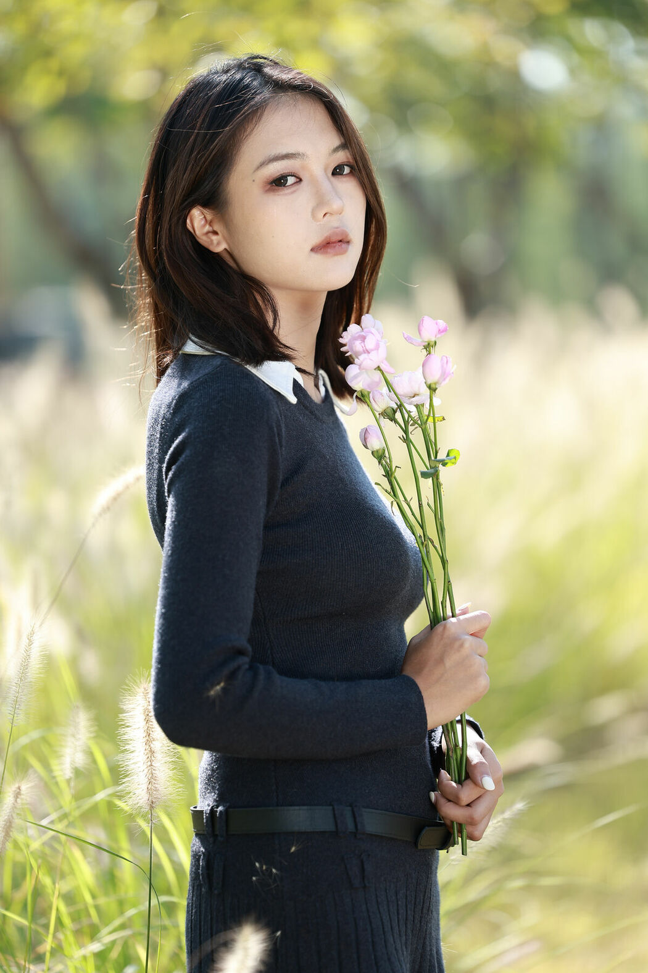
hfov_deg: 8.2
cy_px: 486
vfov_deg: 12.3
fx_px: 4509
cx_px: 324
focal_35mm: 167
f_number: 2.8
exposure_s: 1/400
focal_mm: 168
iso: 100
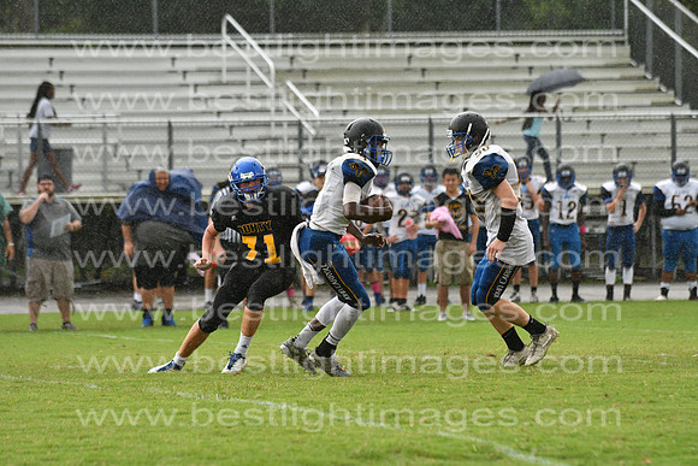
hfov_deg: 9.8
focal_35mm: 210
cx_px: 349
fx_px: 4072
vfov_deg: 6.5
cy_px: 233
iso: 1000
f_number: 3.5
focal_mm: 140
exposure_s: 1/1000
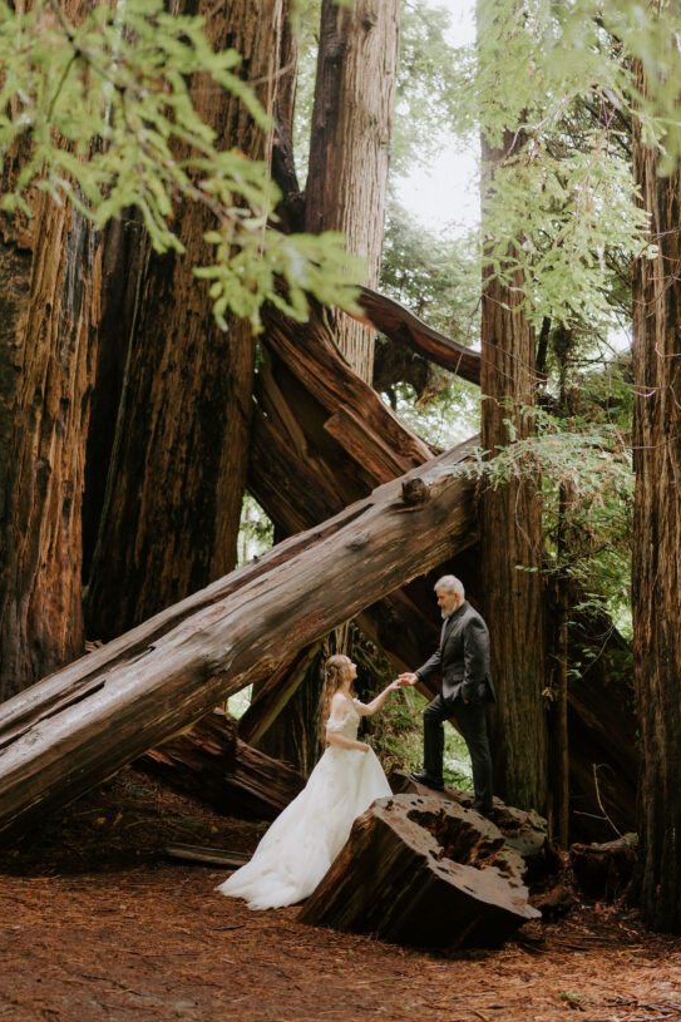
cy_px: 381
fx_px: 1249
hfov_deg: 30.5
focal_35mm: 44
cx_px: 391
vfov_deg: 44.1
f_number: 1.4
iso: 800
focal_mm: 35
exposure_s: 1/250
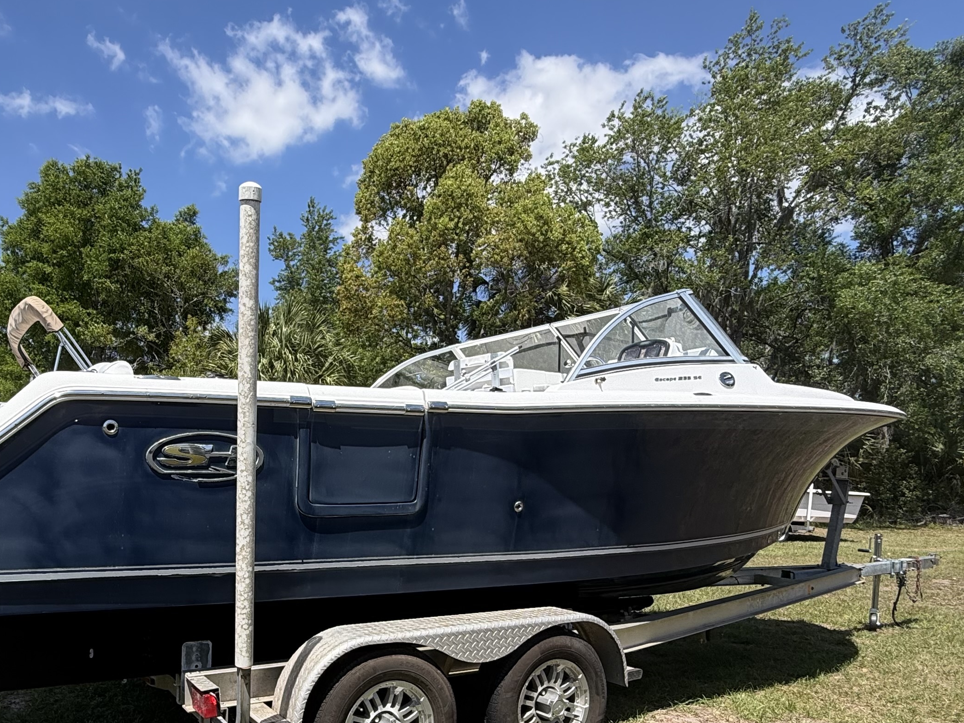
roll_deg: -0.1
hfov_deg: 63.8
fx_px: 752
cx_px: 326
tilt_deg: -0.7
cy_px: 492
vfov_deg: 50.3
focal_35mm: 27
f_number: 2.2
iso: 25
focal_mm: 2.22
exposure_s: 1/770
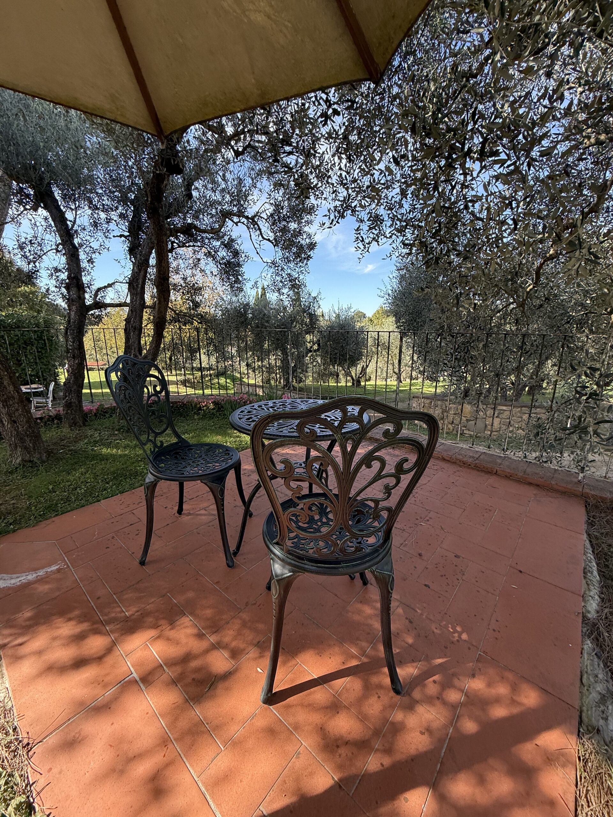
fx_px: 331
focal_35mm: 14
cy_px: 408
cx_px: 306
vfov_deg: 102.1
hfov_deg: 85.7
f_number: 2.2
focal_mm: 2.22
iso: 64
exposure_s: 1/372
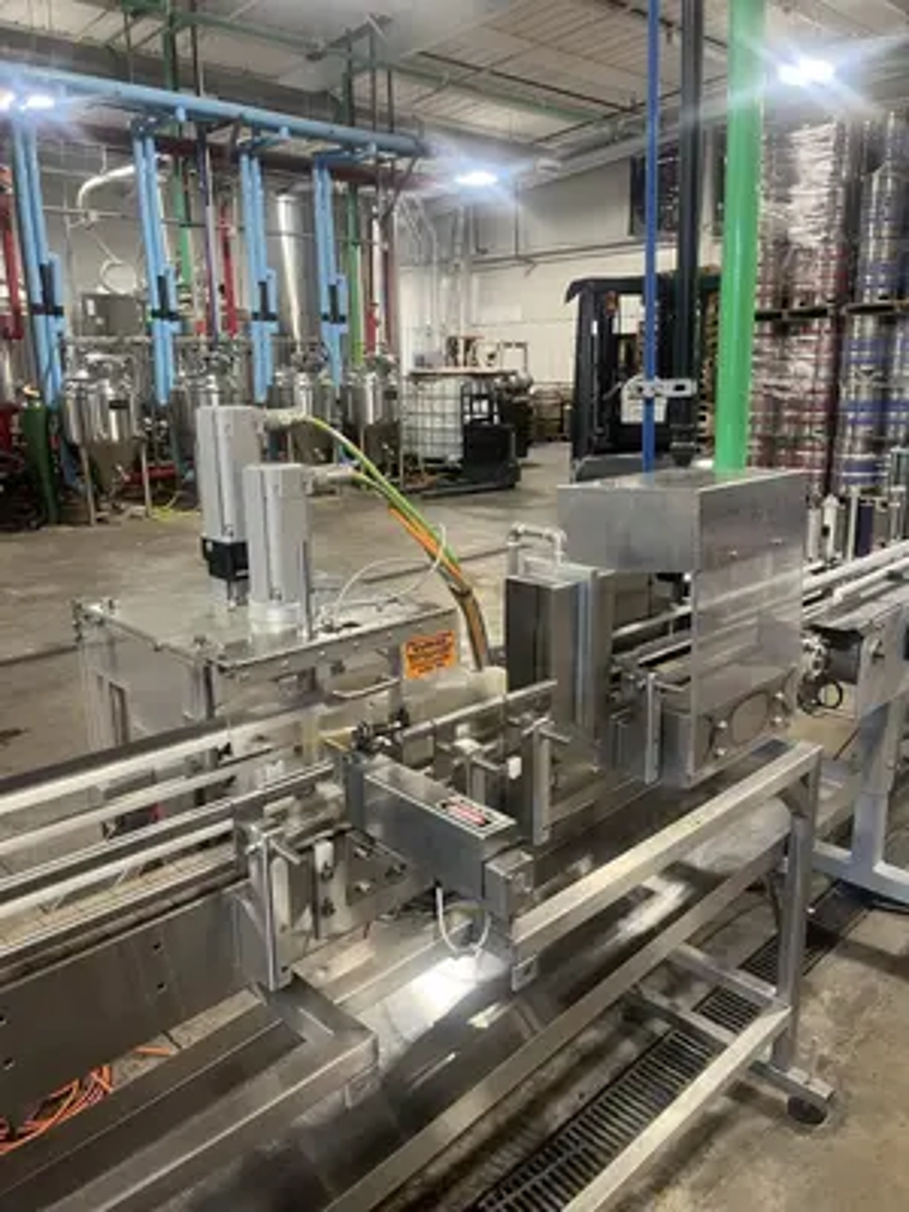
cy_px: 606
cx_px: 454
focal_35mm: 26
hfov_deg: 53.1
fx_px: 910
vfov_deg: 67.3
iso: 160
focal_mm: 5.1
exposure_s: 1/60
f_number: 1.6
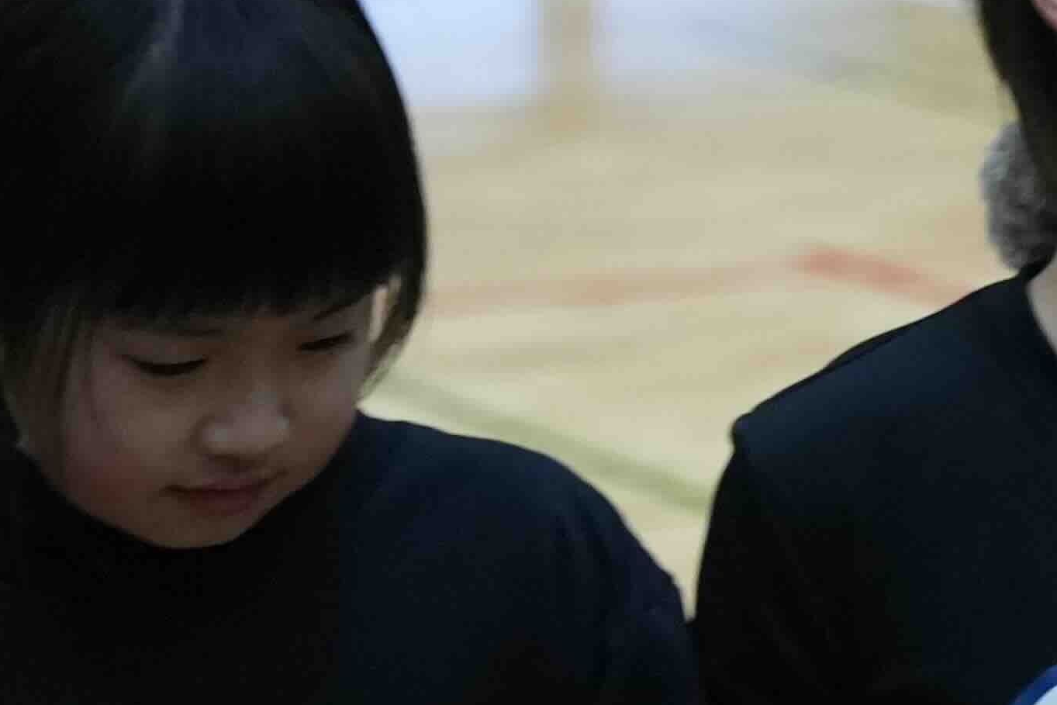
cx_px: 1431
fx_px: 7546
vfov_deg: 5.3
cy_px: 168
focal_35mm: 257
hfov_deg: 7.9
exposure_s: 1/160
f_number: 2.8
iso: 5000
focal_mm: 50
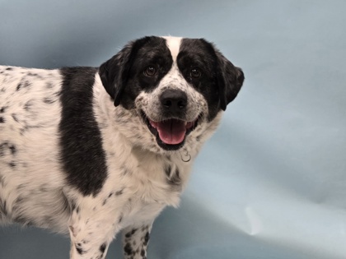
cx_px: 173
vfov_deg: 58.9
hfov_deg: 73.9
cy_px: 130
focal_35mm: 23
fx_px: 230
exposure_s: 1/120
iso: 125
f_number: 1.8
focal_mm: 5.4
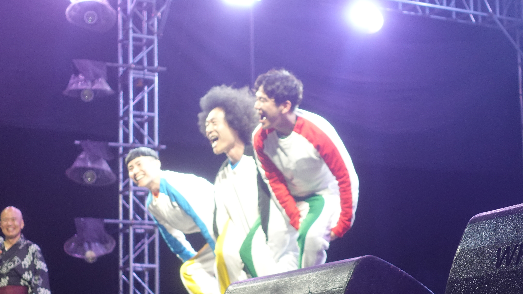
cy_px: 189
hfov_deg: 21.6
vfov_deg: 12.2
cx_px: 256
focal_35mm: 99
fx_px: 1373
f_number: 2.8
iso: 800
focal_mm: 25.7
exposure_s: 1/80
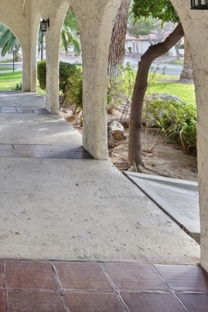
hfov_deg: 28.5
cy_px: 47
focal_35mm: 43
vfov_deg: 42.6
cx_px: -16
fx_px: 373
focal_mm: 16
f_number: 8
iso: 320
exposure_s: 1/100
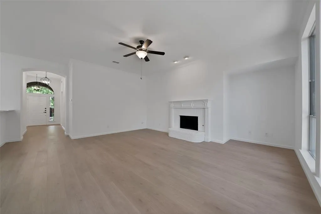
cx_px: 160
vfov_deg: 90.0
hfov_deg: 112.6
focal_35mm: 12
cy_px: 107
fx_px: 107
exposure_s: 1/15
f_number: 9
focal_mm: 12
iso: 640
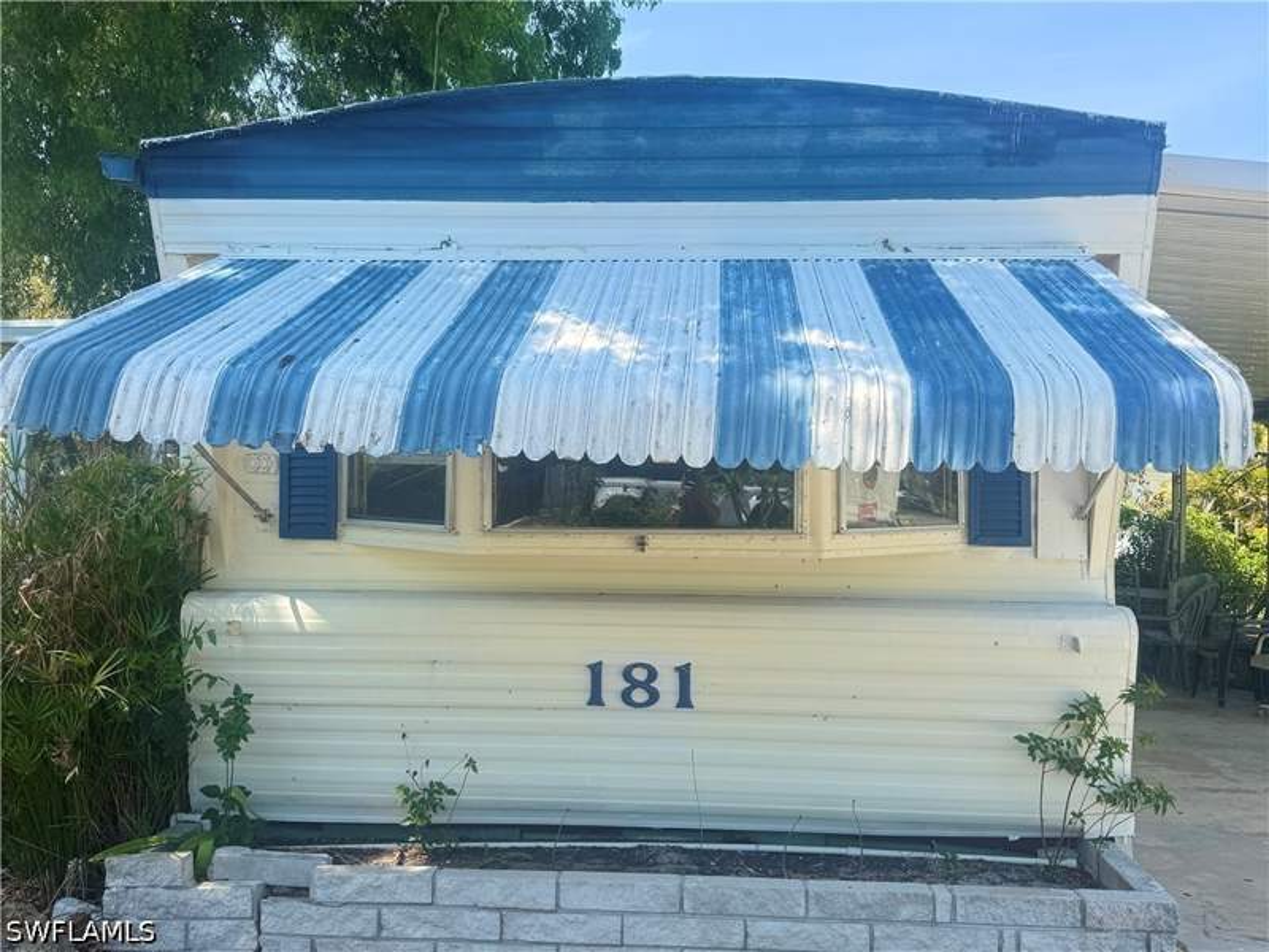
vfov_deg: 56.8
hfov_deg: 71.6
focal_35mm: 24
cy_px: 476
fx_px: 880
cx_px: 634
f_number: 1.78
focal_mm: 6.76
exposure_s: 1/2331
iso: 80
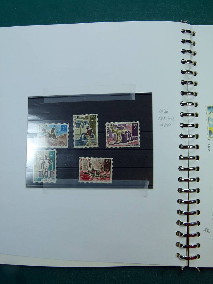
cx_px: 106
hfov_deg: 44.2
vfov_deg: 56.8
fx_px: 263
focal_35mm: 32
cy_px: 142
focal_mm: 5.8
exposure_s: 1/125
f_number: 4
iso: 100
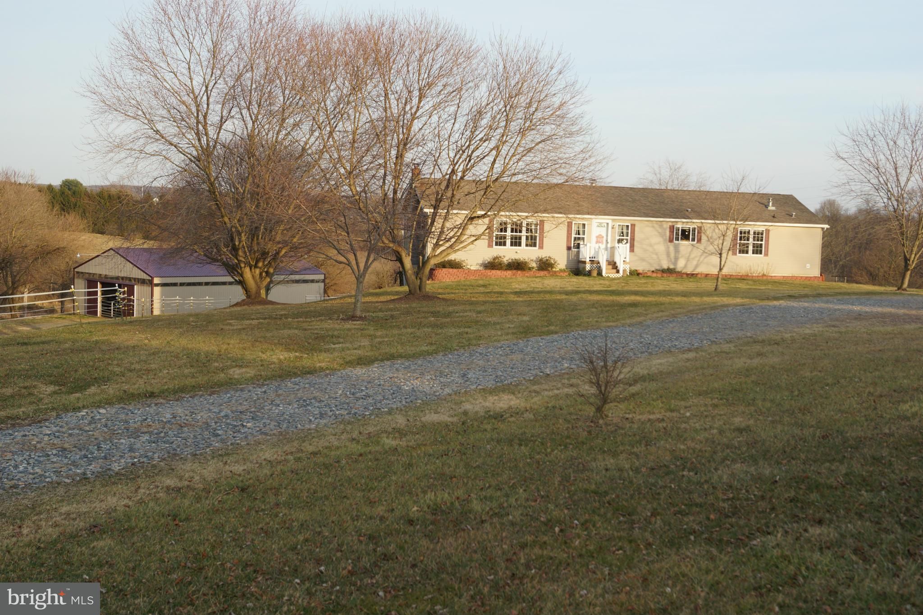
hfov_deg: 49.6
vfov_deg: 34.2
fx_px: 1000
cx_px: 462
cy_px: 308
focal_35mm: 39
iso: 100
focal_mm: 26
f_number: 7.1
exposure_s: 1/125
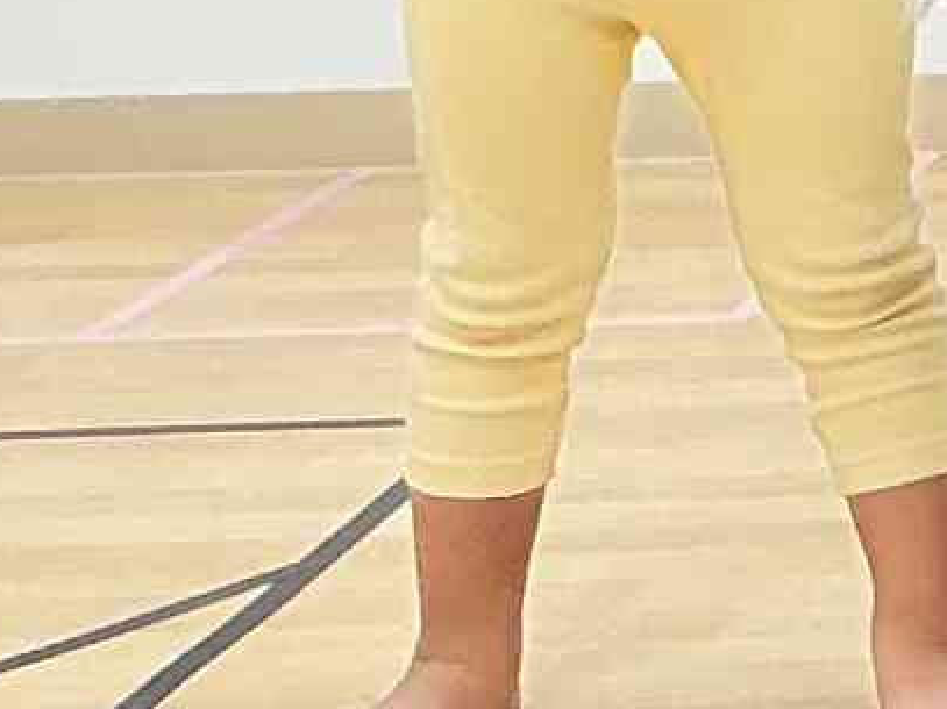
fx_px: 5497
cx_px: 2728
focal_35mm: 201
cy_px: -531
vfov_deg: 7.2
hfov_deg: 8.4
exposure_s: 1/60
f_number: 1.8
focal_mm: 3
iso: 64
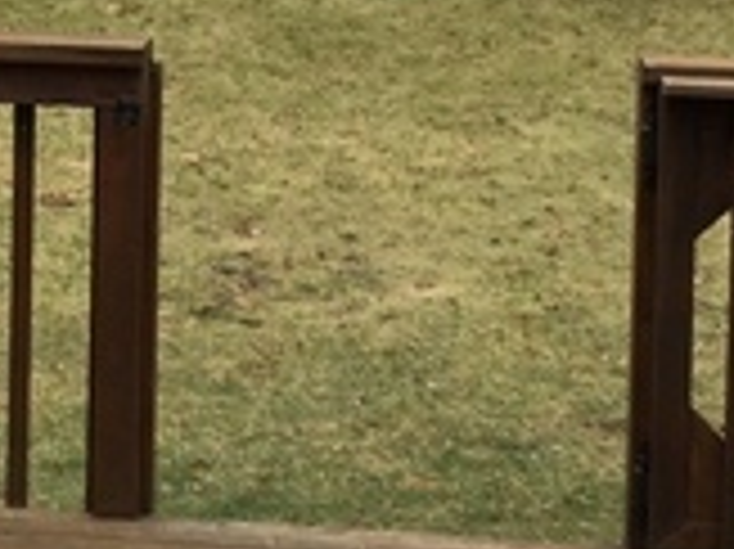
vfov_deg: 12.2
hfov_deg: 16.4
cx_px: 137
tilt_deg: -4.5
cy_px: -76
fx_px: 2521
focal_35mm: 119
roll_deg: -1.0
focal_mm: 4.15
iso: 32
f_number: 2.2
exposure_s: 1/178
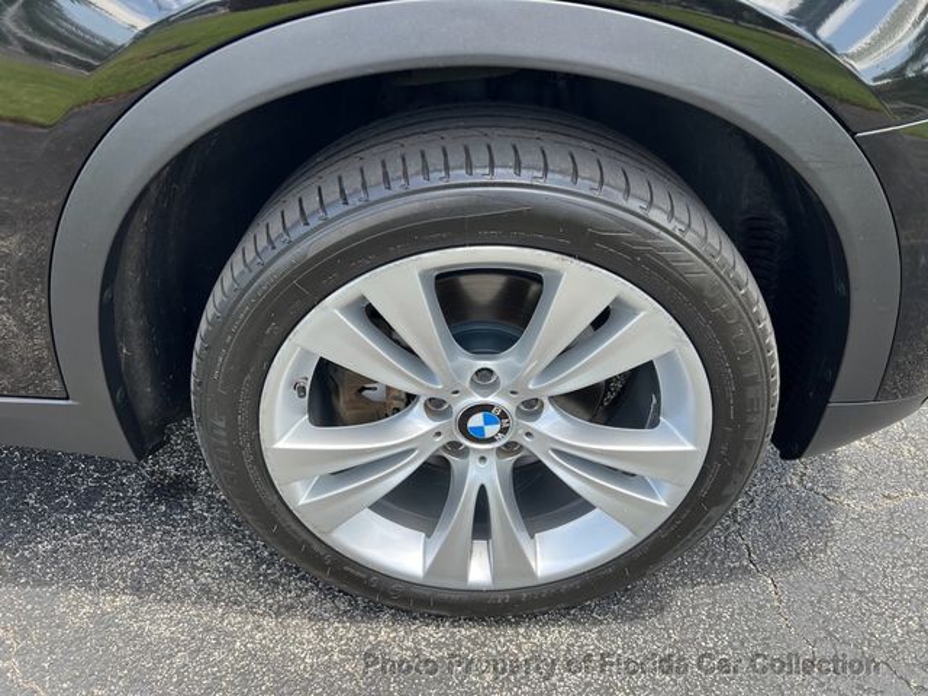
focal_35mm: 26
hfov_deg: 67.3
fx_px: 697
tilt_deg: -33.4
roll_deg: -2.7
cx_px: 464
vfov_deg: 53.1
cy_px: 348
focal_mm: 5.7
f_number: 1.5
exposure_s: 1/567
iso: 50
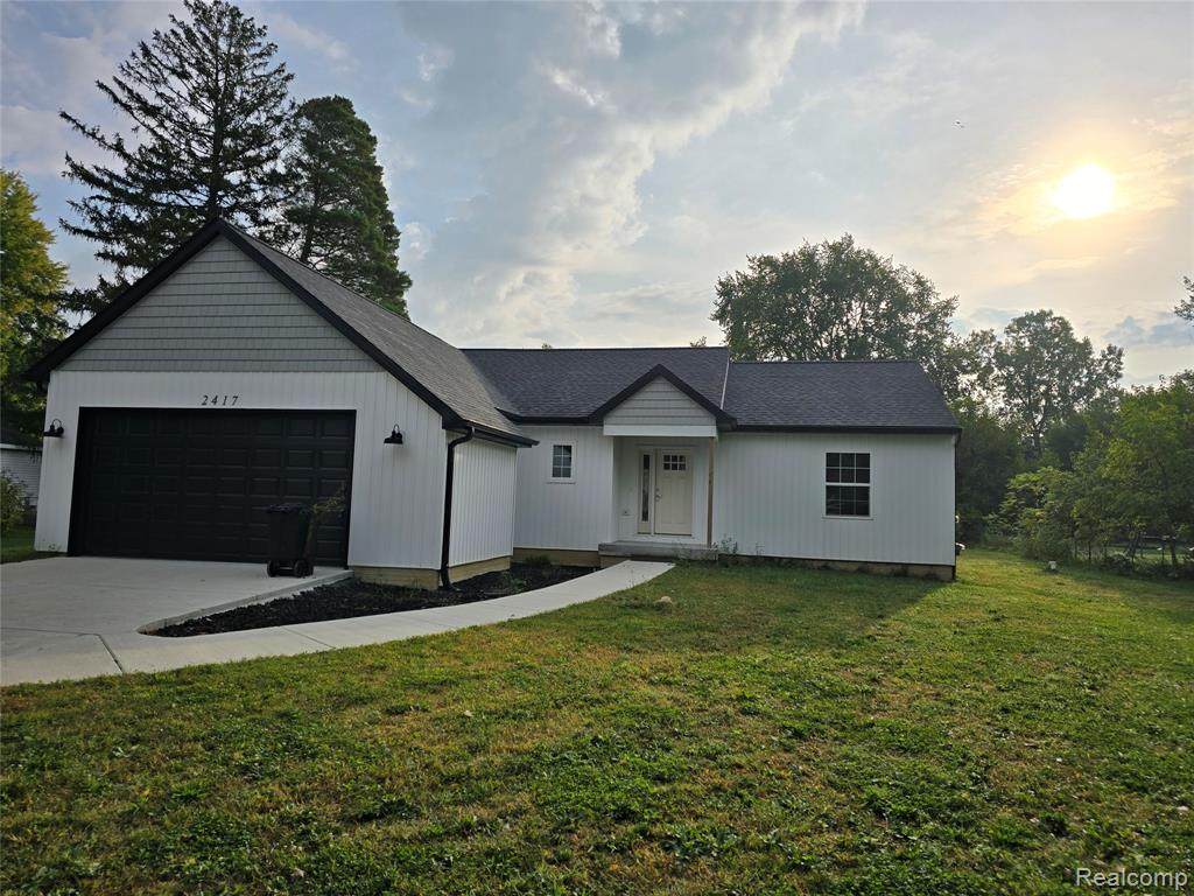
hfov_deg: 73.9
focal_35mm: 23
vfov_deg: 58.9
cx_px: 597
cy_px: 448
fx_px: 793
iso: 12
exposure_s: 1/2456
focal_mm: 6.3
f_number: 1.7
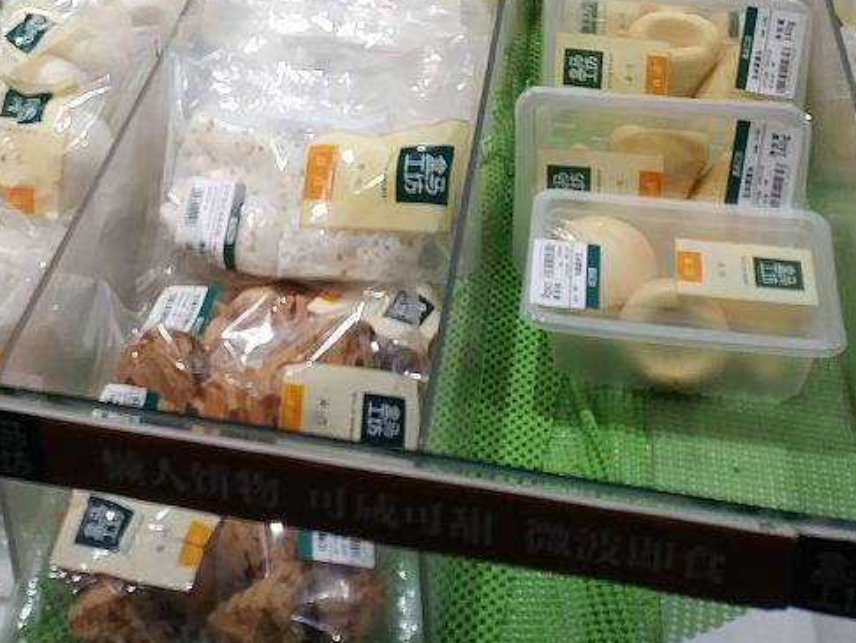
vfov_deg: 18.1
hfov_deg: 24.6
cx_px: 275
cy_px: -49
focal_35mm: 79
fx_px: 1955
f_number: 2
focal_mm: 4.5
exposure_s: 1/100
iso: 145
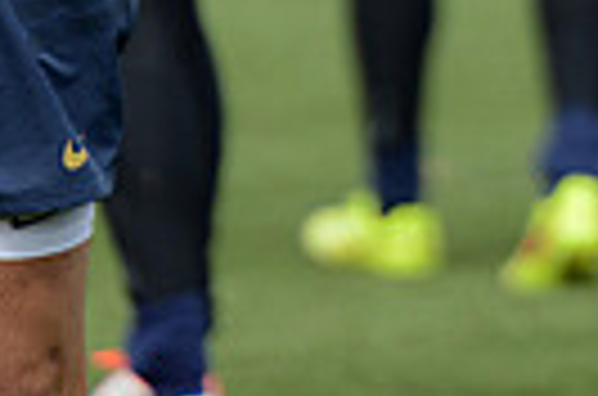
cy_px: -403
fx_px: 19571
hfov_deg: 1.7
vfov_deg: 1.2
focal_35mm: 1181
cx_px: -256
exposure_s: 1/640
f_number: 4
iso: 320
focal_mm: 270
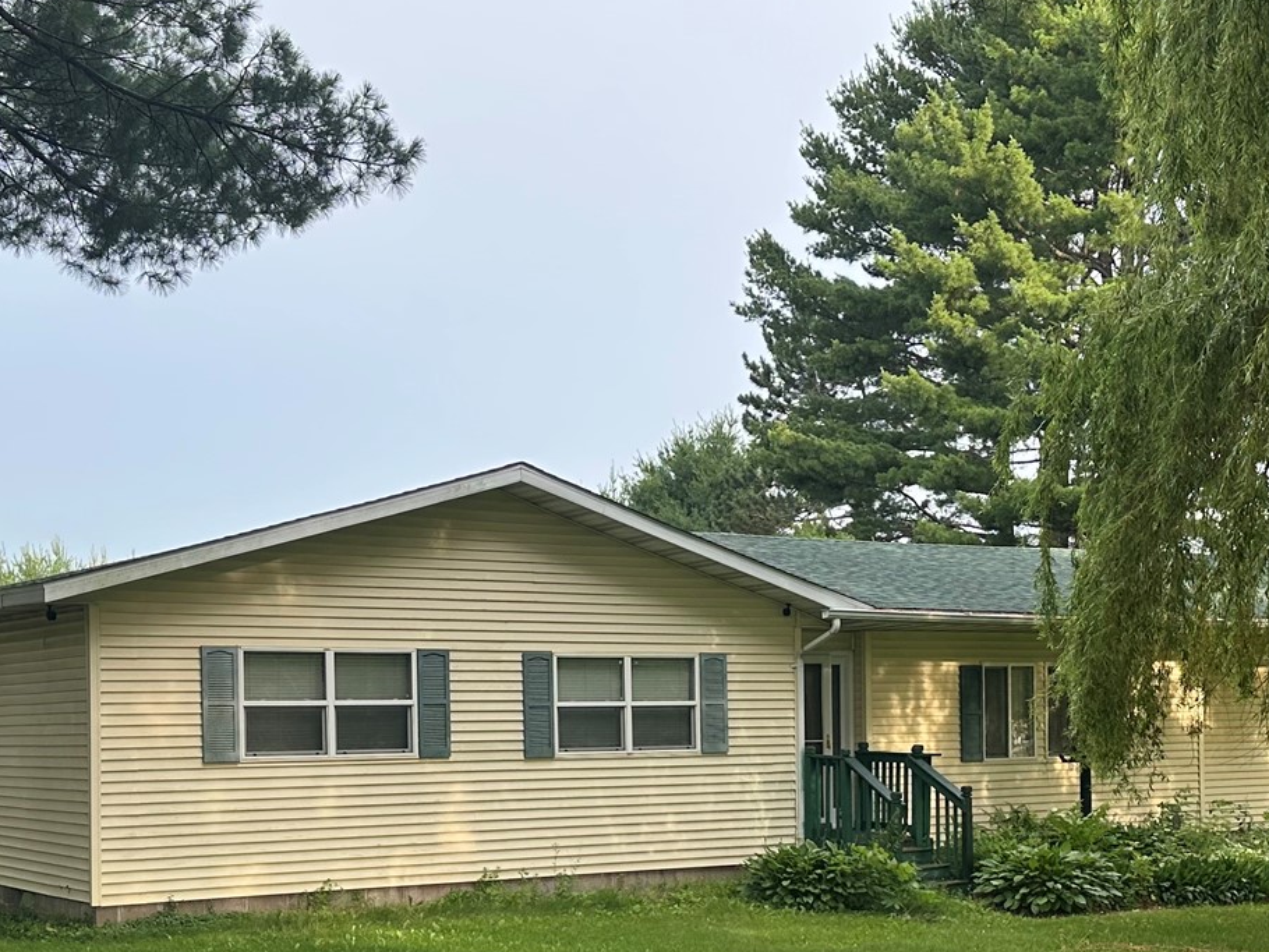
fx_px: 1980
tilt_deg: -0.3
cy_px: 742
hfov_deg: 35.5
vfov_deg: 26.6
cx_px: 661
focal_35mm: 54
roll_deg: +0.2
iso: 80
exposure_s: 1/918
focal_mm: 6.86
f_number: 1.78
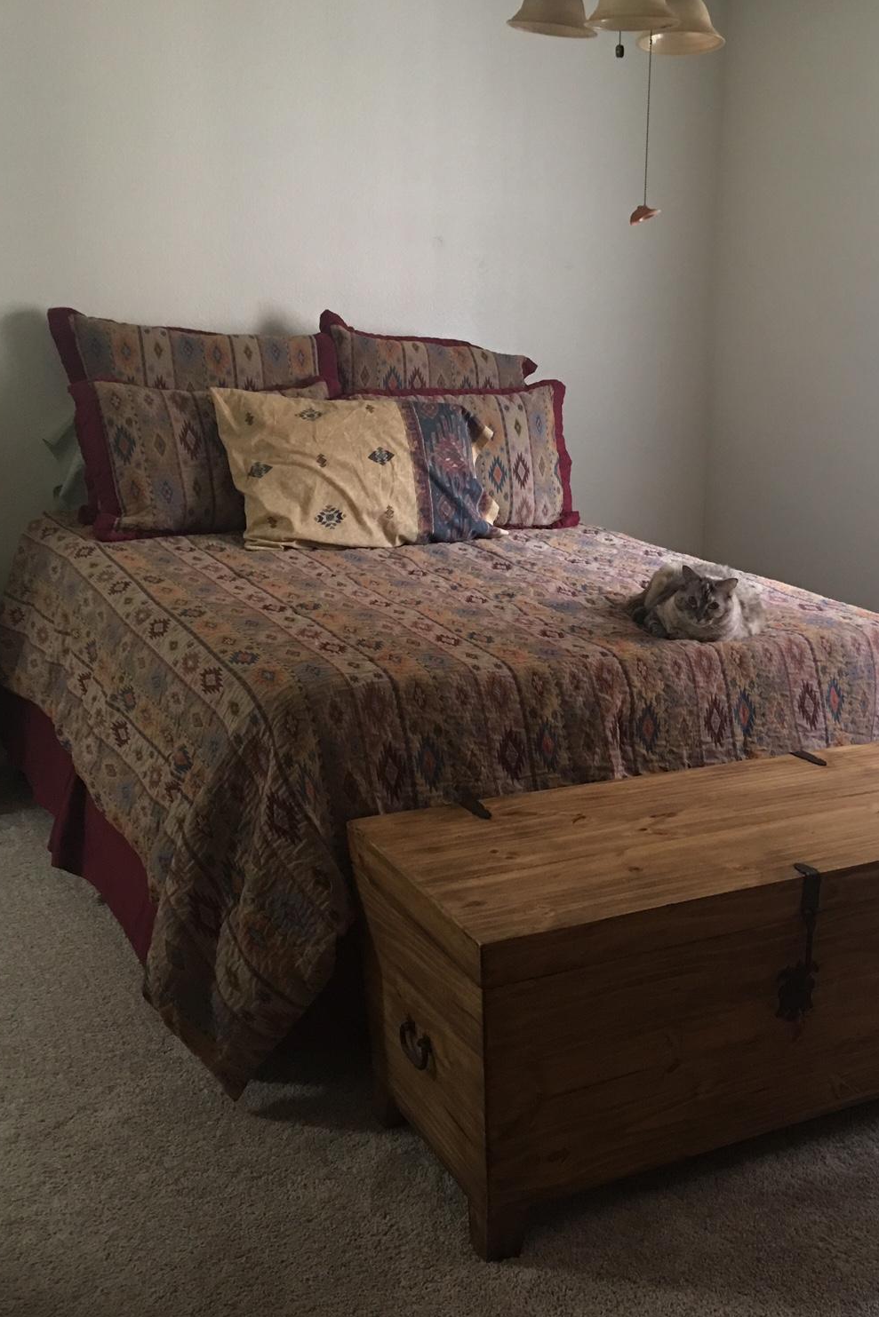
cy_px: 655
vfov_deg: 47.4
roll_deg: -1.5
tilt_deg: -13.3
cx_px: 643
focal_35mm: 41
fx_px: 1501
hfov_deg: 32.1
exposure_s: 1/10
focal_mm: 4.15
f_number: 2.2
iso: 80
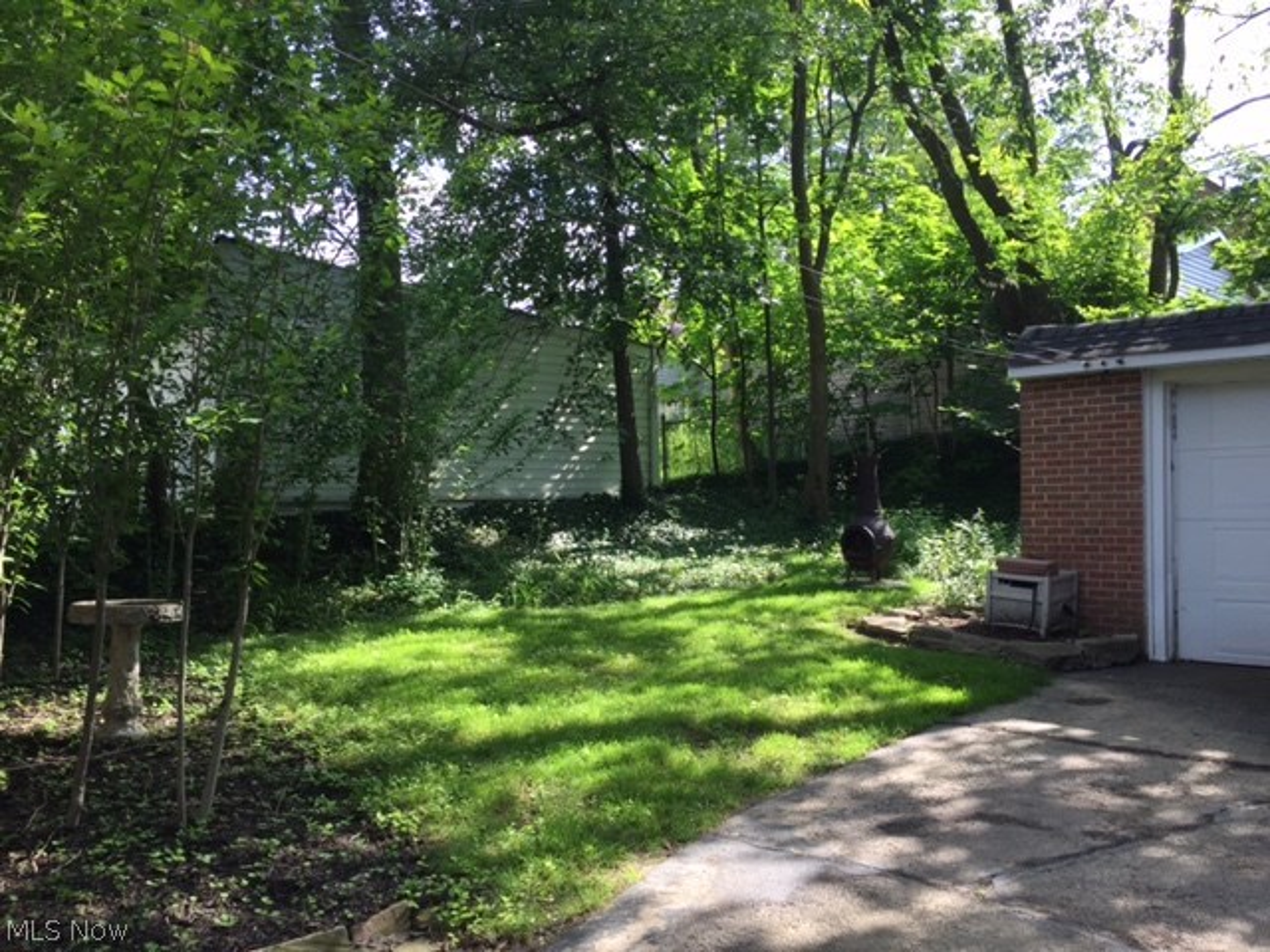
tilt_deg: +1.9
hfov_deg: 61.7
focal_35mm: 29
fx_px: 1064
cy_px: 476
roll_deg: -0.2
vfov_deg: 48.2
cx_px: 635
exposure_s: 1/282
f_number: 2.2
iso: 32
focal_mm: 4.15
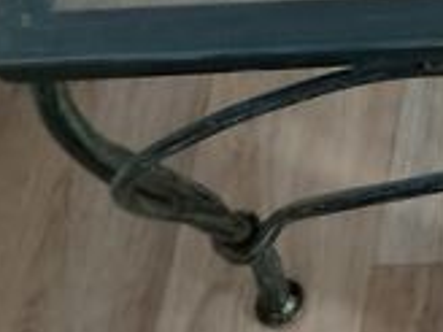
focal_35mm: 152
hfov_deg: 10.2
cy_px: -426
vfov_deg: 8.9
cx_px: 1243
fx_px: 1945
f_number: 2
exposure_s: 1/50
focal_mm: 4.6
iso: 80
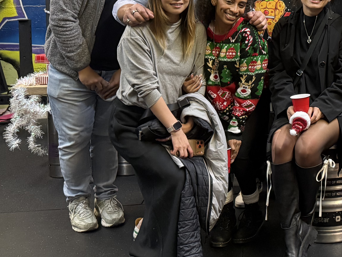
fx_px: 583
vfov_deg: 24.0
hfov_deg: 29.1
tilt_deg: -3.6
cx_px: 389
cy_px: 19
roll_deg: -0.7
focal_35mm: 59
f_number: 1.78
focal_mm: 6.76
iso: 500
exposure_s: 1/60
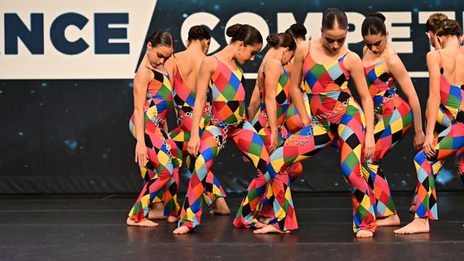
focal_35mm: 122
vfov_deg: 9.9
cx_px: 331
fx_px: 1500
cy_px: 18
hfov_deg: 17.5
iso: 6400
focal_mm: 70
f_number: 3.5
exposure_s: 1/1000
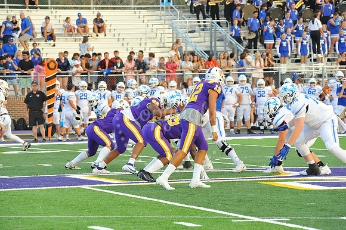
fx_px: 1921
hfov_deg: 10.3
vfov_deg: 6.9
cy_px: 115
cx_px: 173
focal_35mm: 200
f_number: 8
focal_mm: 200
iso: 2000
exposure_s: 1/320
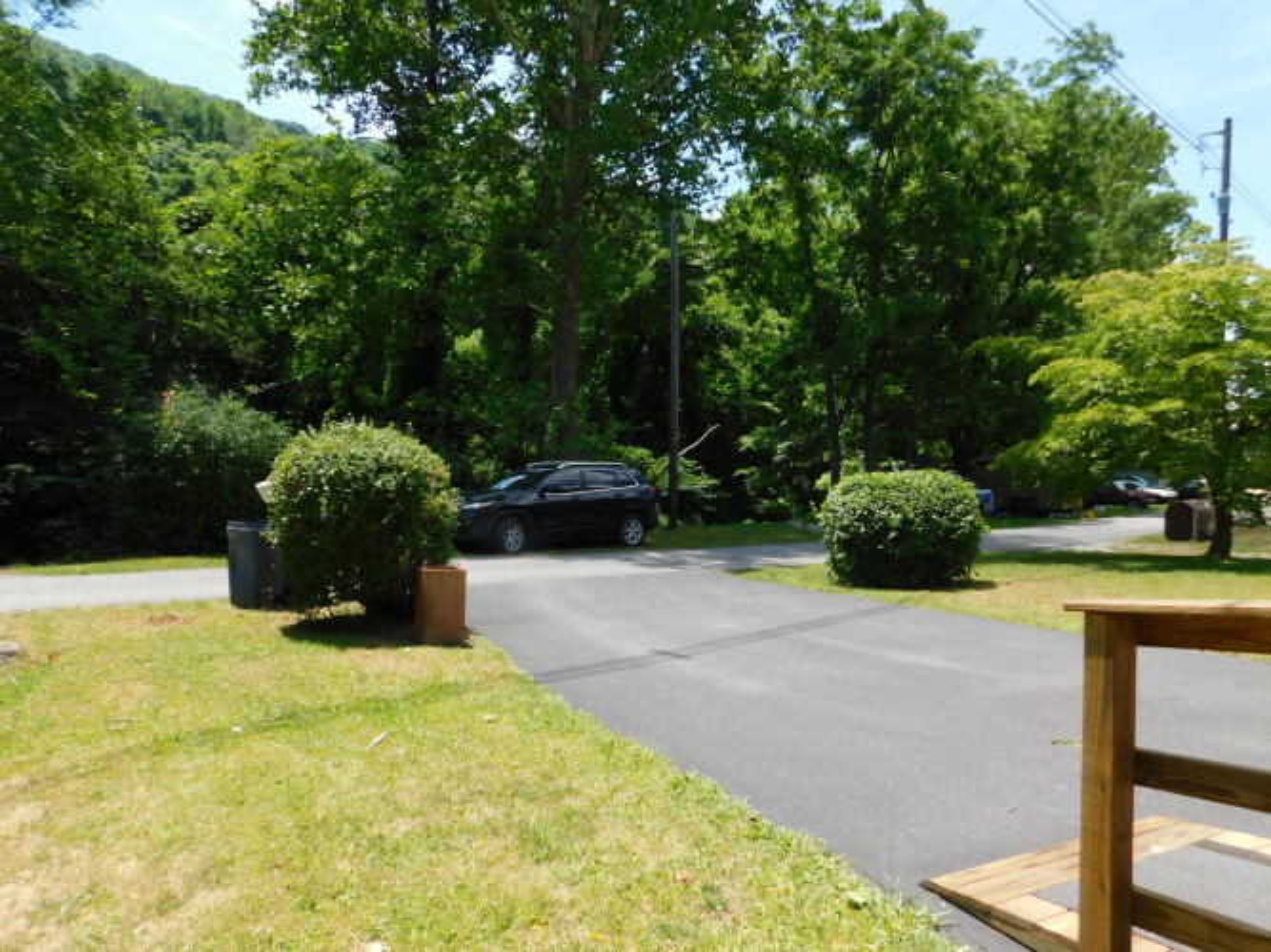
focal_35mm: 23
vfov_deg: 58.9
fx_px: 844
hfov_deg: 73.9
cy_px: 476
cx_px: 636
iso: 125
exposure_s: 1/800
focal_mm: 4
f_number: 3
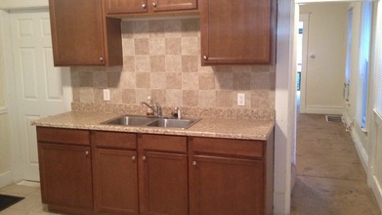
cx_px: 191
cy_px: 104
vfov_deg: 30.4
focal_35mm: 39
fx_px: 395
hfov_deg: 51.6
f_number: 2.4
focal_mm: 4.28
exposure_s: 1/15
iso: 400
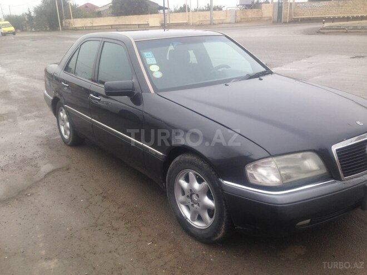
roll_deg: +3.1
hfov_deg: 55.4
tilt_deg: -19.2
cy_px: 138
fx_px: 350
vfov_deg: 42.9
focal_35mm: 33
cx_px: 184
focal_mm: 4.12
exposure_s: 1/288
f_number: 2.4
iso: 50
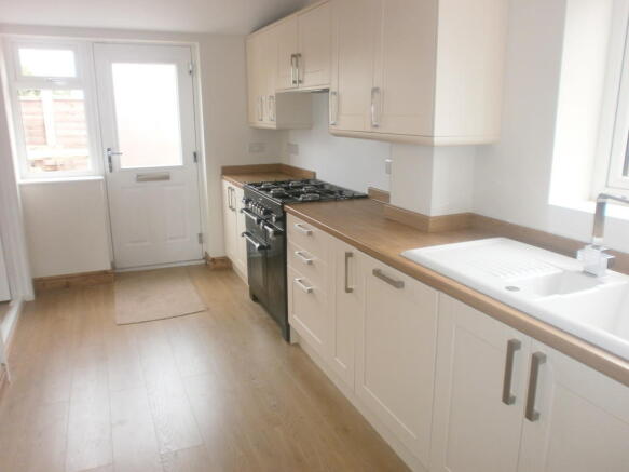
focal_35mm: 27
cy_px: 236
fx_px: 491
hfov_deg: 65.3
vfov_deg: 51.3
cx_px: 314
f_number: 2.9
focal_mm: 4.8
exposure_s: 1/30
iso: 125
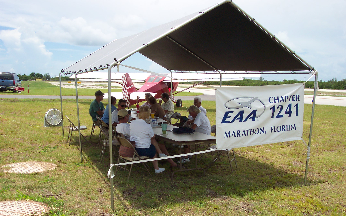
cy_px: 115
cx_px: 173
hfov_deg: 50.4
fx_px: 368
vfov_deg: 32.8
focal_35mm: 39
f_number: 4.8
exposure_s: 1/700
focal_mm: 8
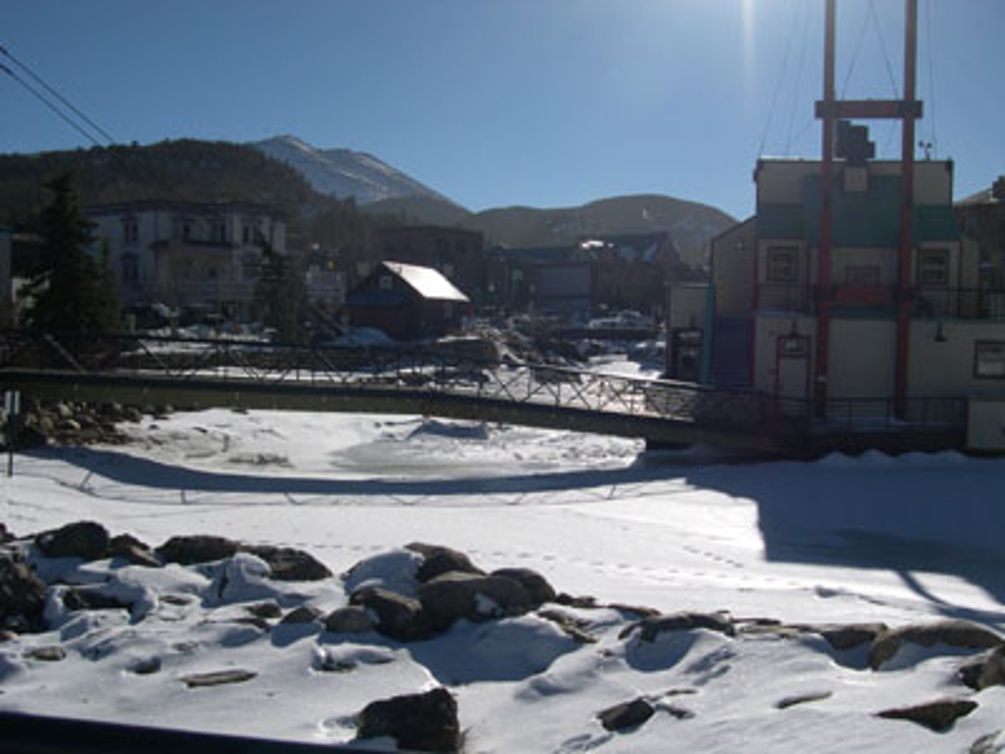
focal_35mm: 38
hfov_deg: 49.0
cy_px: 377
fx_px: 1103
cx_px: 502
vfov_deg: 37.7
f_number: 7.6
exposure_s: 1/502
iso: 100
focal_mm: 8
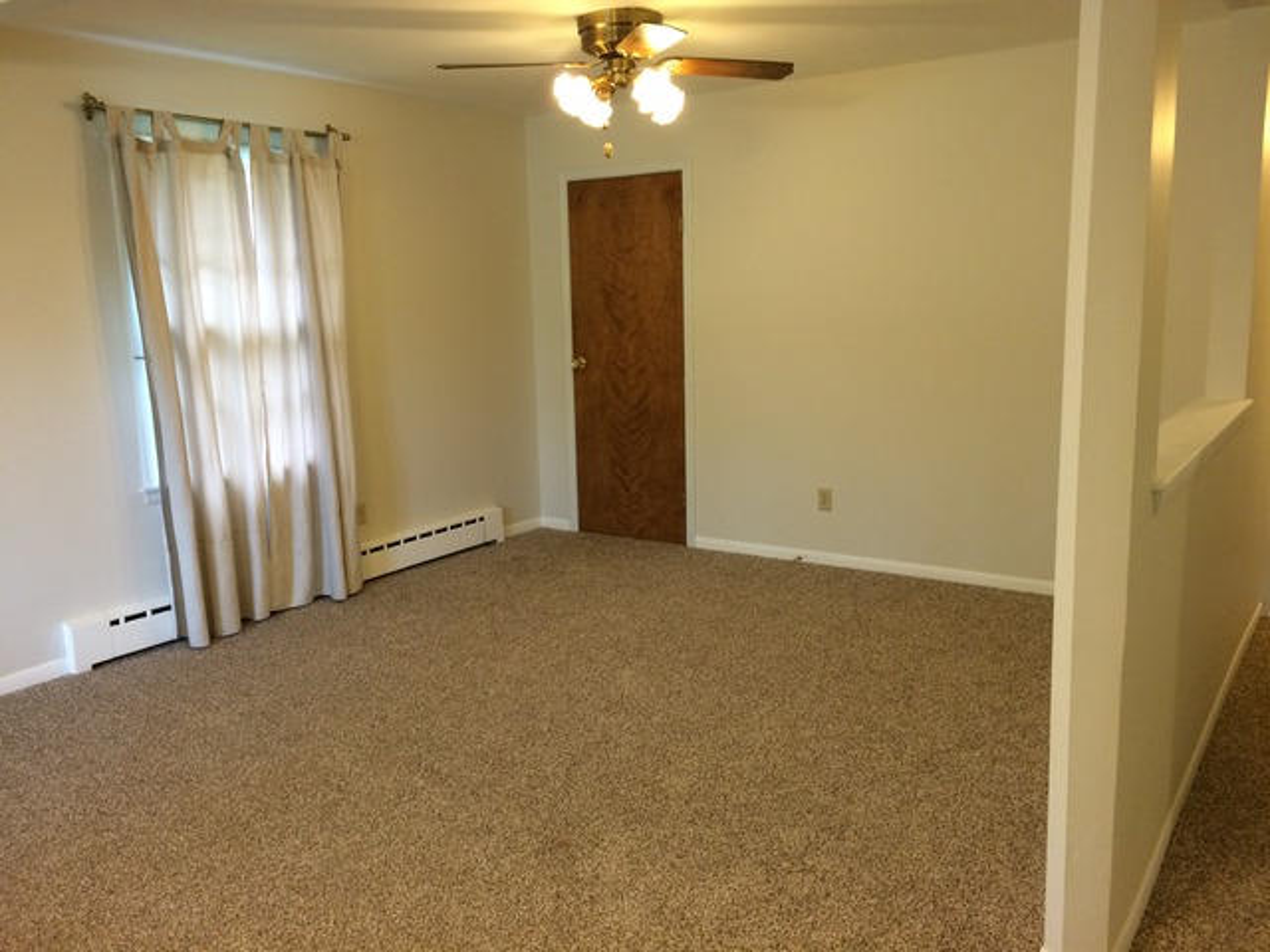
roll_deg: +1.5
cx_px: 635
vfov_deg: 48.2
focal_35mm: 29
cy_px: 476
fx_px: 1064
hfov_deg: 61.7
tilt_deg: -11.1
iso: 125
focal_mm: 4.15
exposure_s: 1/30
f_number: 2.2
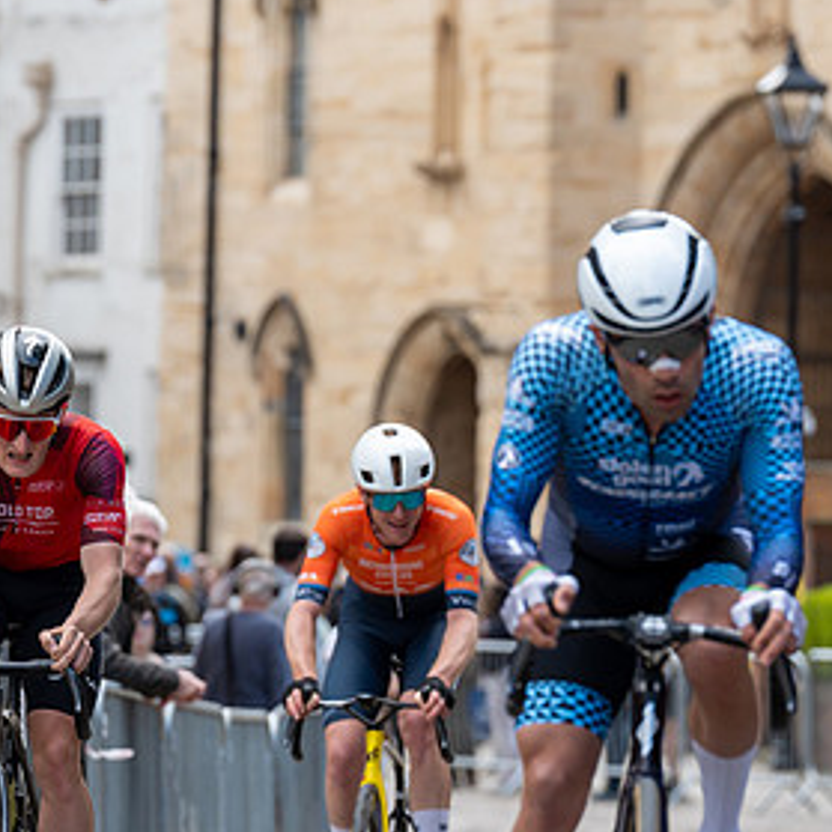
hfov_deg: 5.0
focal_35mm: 353
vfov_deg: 5.0
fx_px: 9599
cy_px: 482
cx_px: 137
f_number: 5
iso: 800
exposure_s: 1/1000
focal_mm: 200
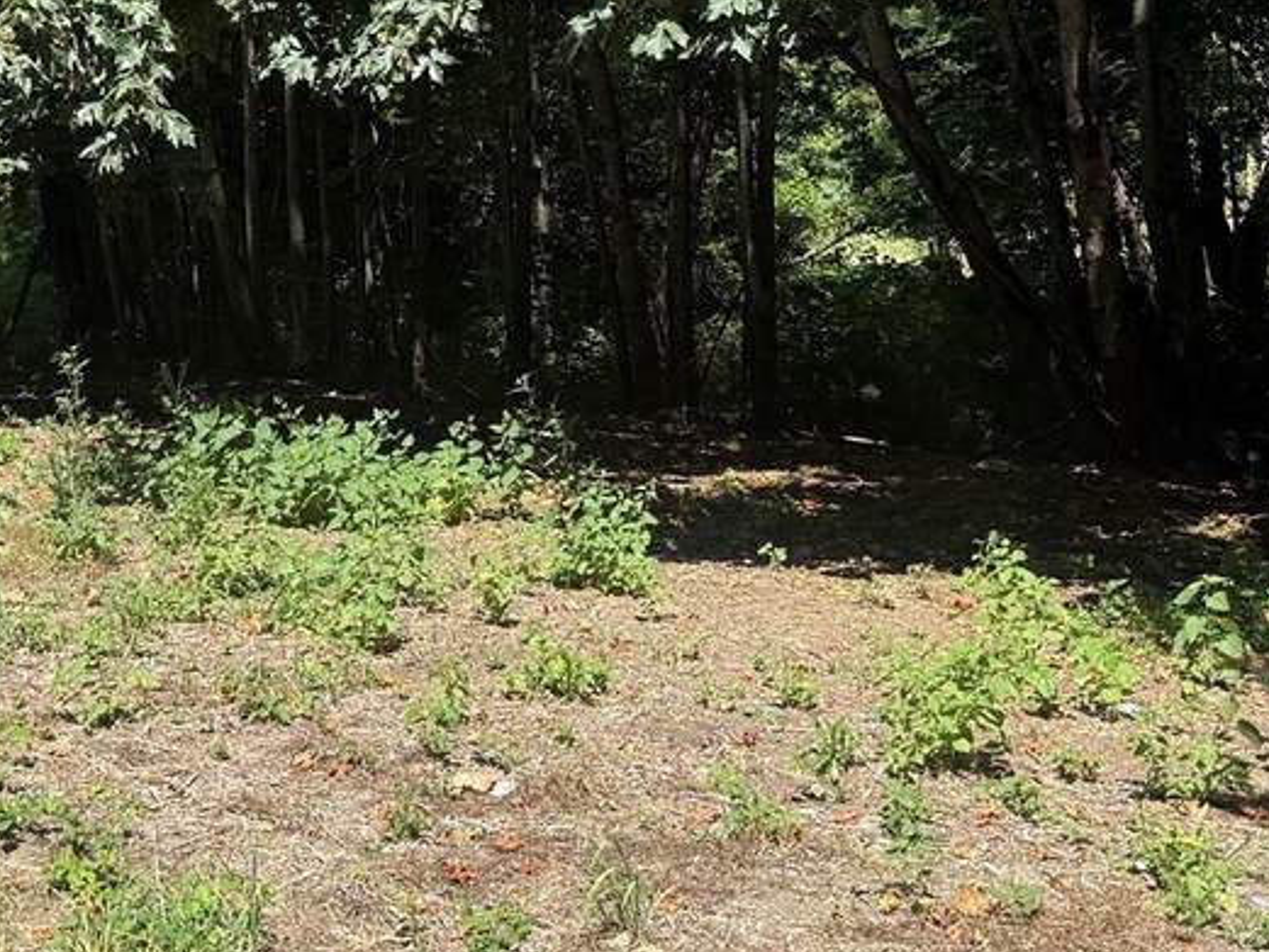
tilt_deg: -1.6
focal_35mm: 59
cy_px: 226
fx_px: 2163
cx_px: 170
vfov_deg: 24.5
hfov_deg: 31.4
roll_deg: -1.4
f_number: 1.78
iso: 80
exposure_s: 1/1689
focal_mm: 6.76
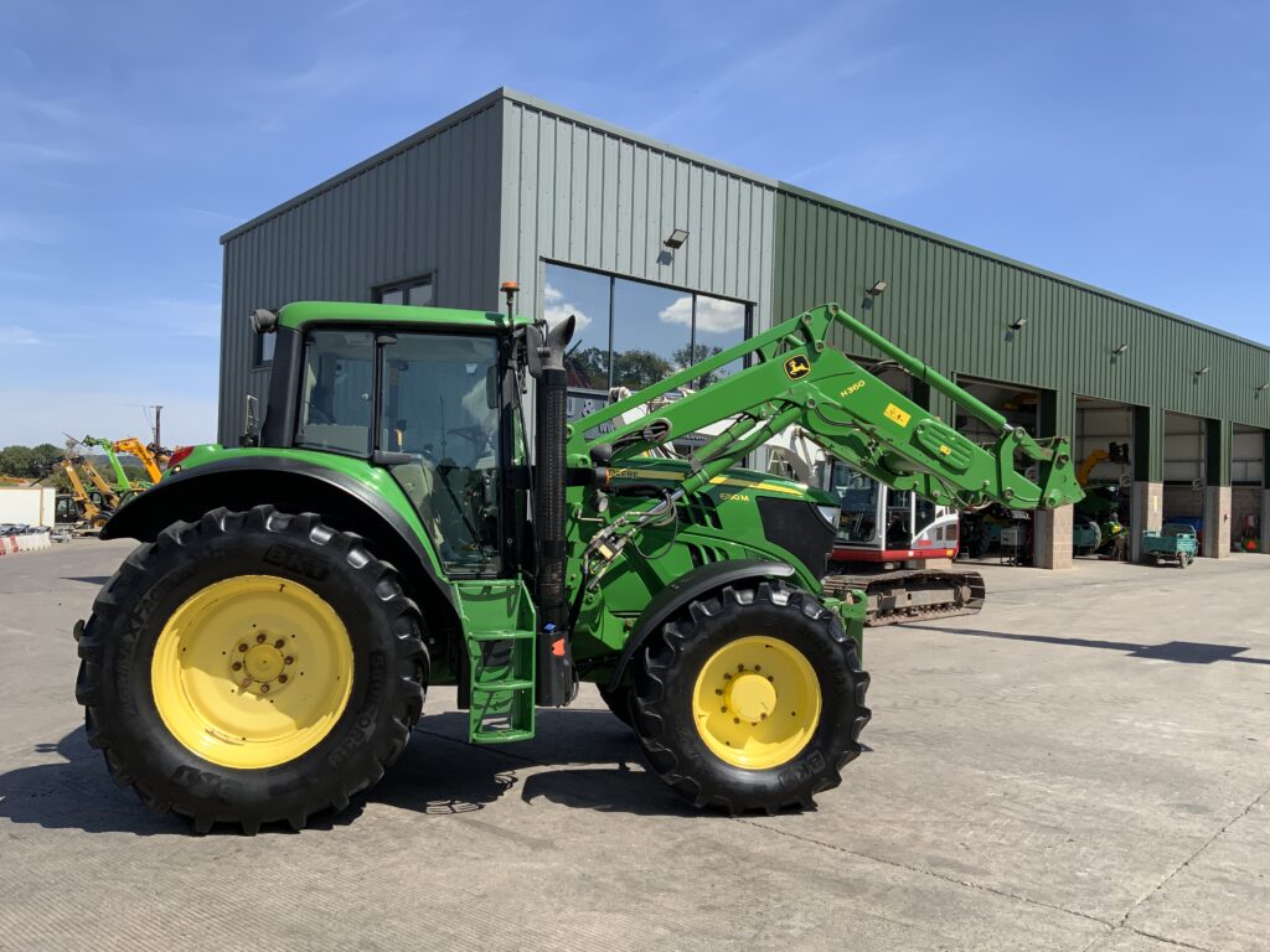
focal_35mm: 29
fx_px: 1064
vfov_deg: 48.2
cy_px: 476
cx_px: 635
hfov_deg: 61.7
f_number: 1.8
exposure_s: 1/1451
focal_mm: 3
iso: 16
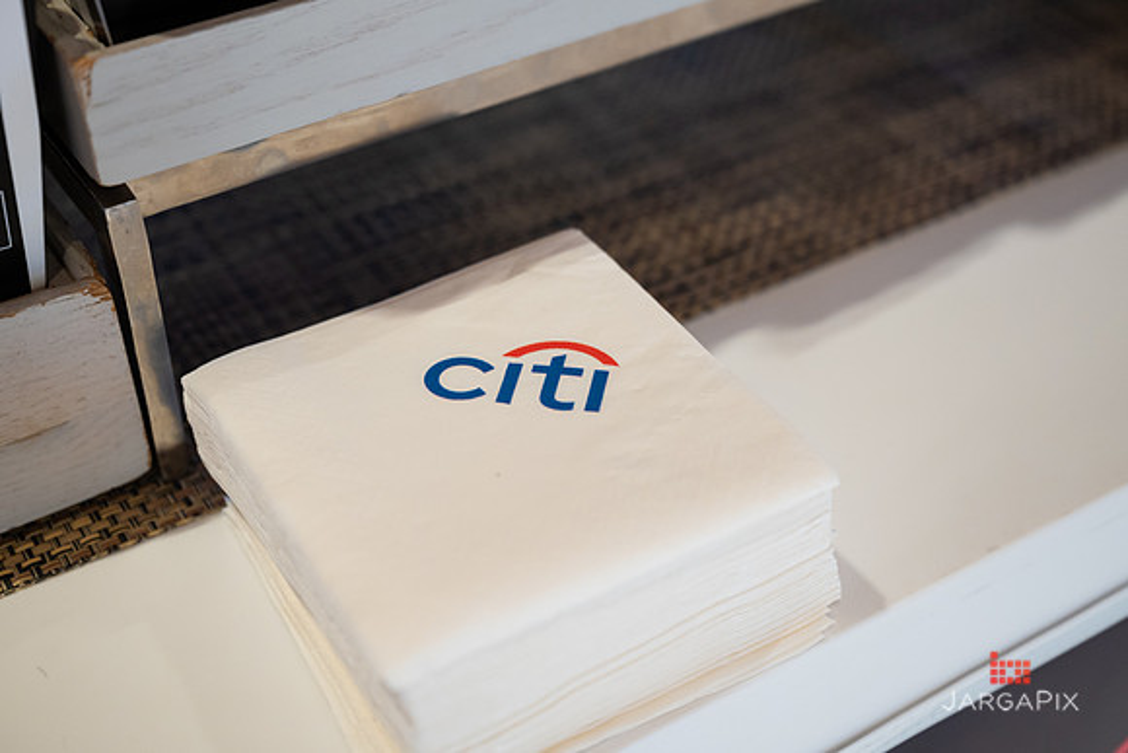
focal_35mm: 49
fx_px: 1521
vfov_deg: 27.8
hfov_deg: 40.7
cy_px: 380
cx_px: 582
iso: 1600
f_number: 3.2
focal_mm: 46
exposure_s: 1/200
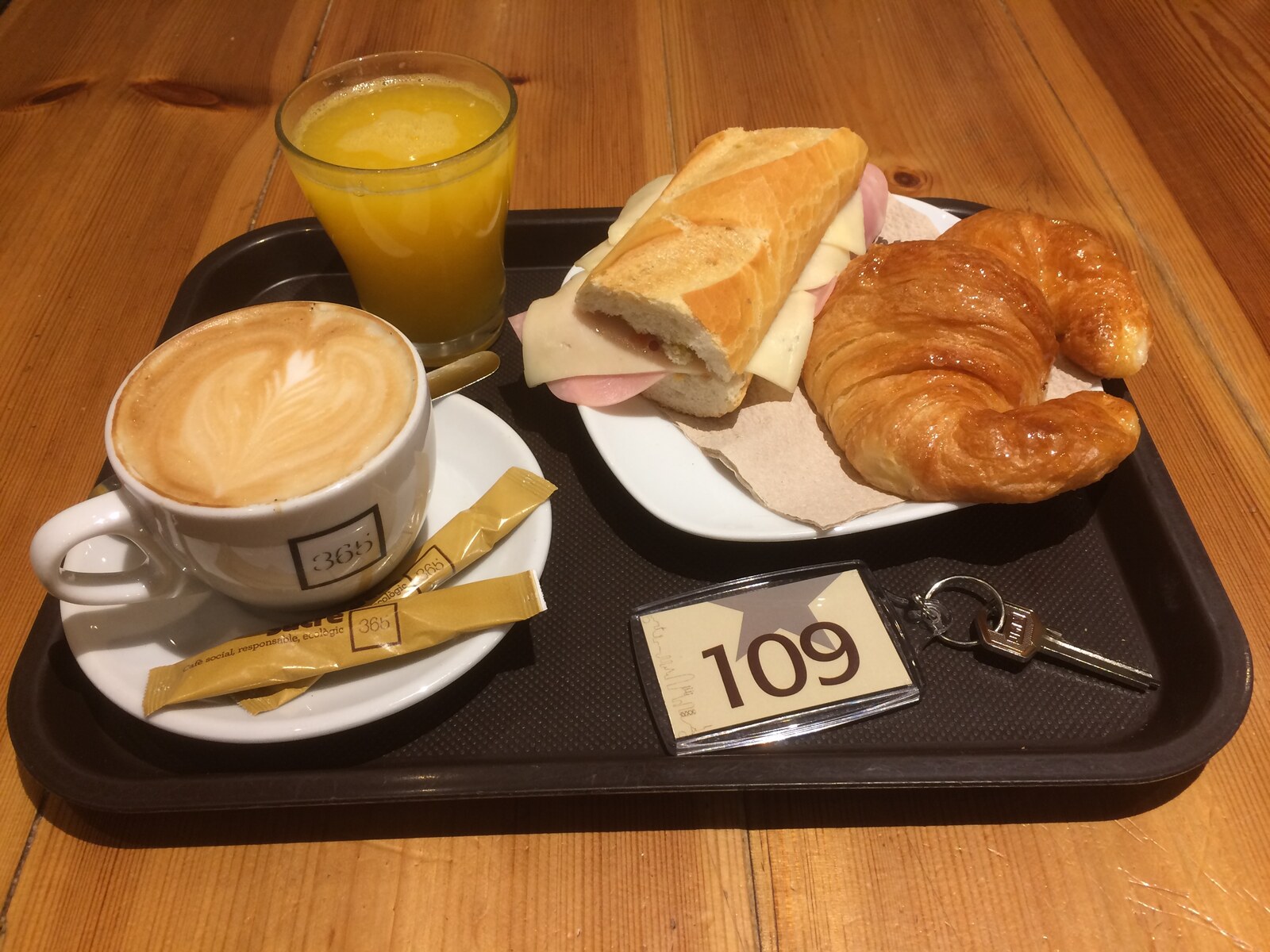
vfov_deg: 48.2
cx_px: 635
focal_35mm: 29
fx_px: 1064
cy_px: 476
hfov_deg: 61.7
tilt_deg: -47.0
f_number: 2.2
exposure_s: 1/33
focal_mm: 4.15
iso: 100
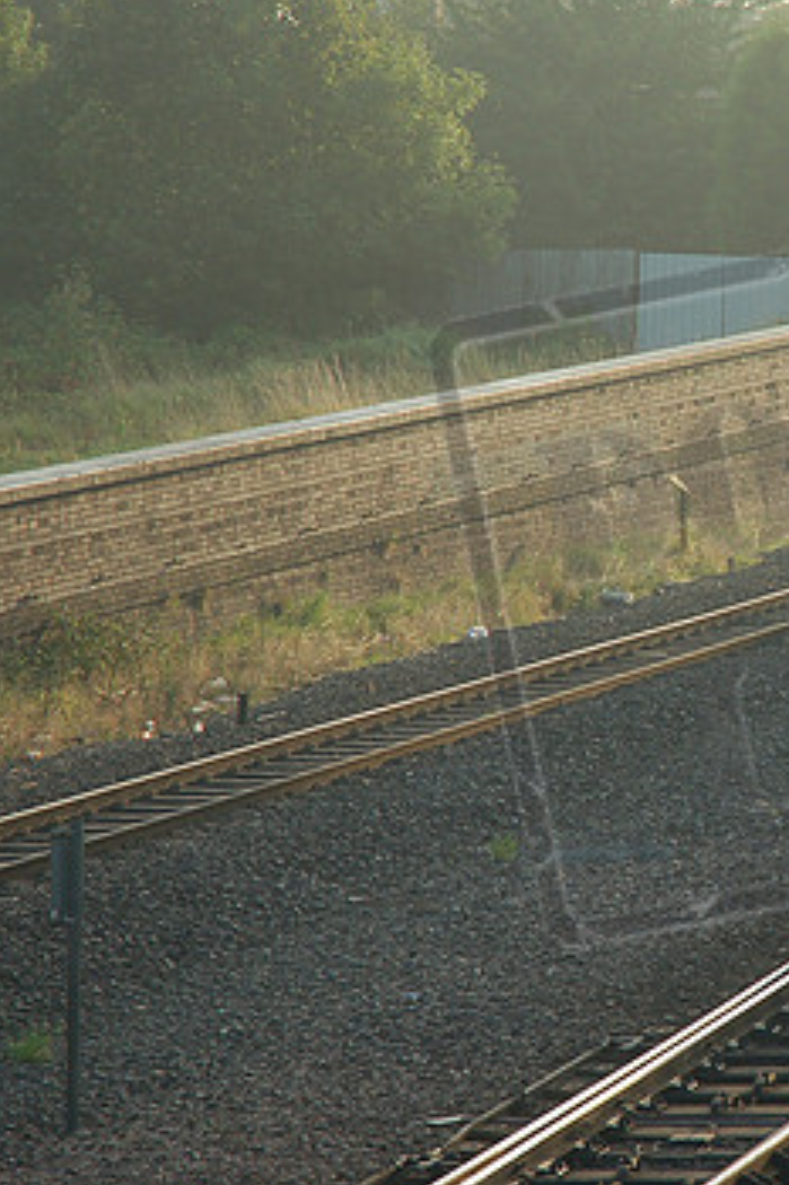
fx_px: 5725
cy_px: 559
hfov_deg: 7.8
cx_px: 918
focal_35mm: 174
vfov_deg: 11.8
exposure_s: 1/640
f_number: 4.5
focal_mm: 70
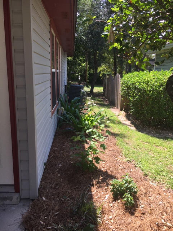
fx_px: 193
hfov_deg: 48.2
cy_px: 116
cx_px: 86
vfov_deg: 61.7
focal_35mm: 29
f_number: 2.2
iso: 25
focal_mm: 4.15
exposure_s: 1/574
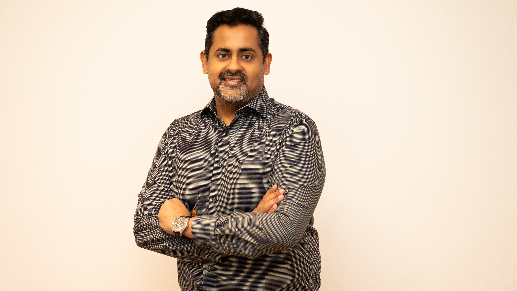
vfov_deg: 22.6
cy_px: 130
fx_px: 727
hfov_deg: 39.2
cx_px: 248
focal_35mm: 53
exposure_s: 1/80
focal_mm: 46
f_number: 3.2
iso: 500
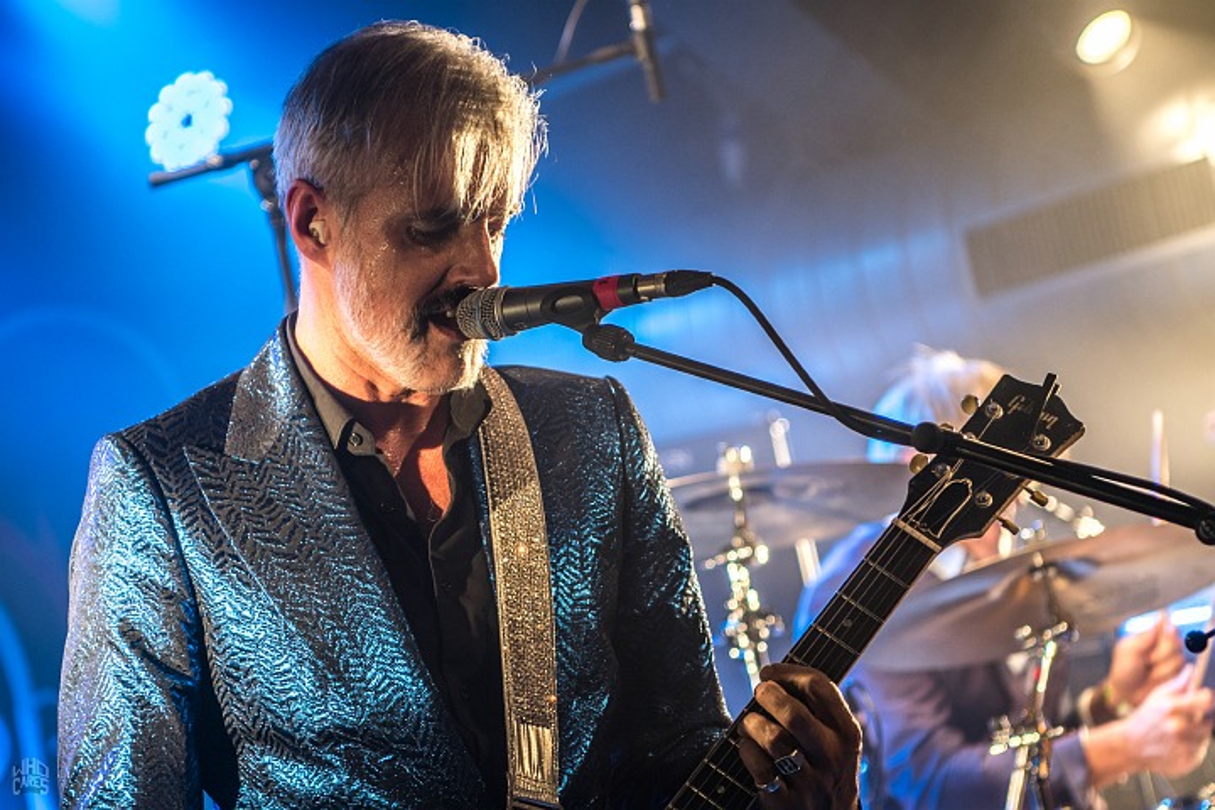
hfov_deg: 19.5
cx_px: 608
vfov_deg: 13.0
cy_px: 405
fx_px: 3543
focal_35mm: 105
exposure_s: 1/200
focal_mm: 70
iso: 320
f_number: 2.8
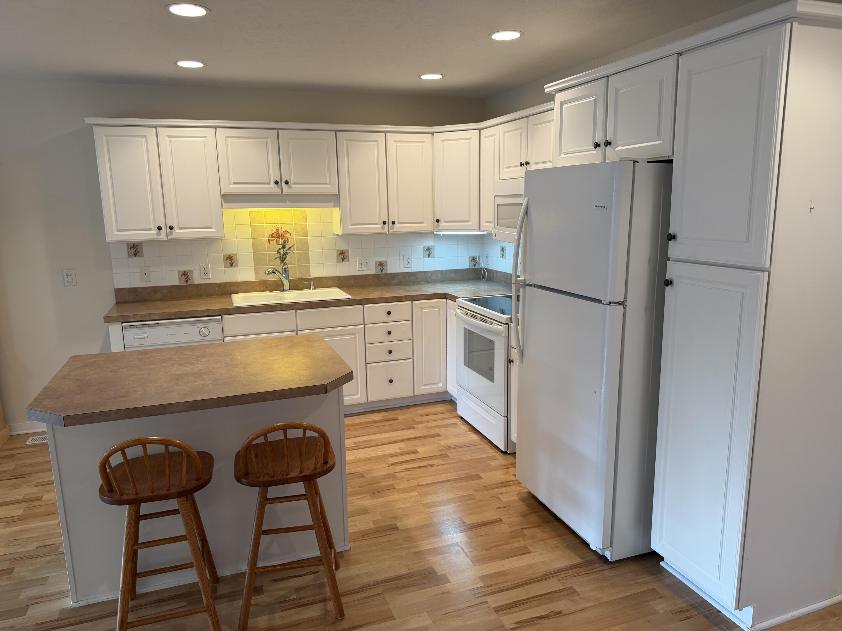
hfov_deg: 71.6
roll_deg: +1.8
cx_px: 421
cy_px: 316
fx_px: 584
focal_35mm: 24
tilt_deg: -10.6
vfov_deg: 56.8
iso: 160
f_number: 1.78
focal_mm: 6.76
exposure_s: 1/120
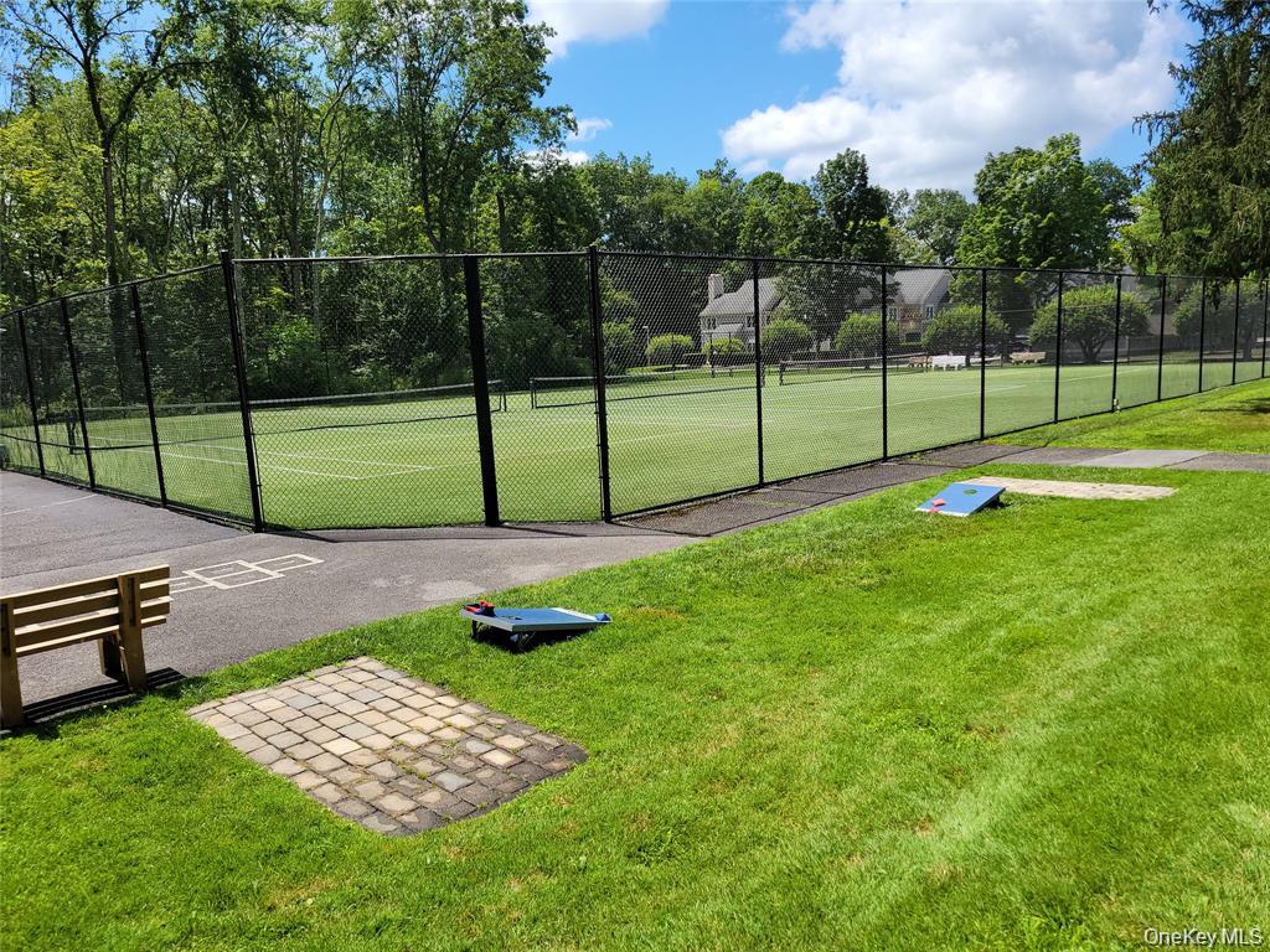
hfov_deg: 67.3
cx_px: 635
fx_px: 954
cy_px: 476
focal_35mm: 26
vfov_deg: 53.1
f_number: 1.8
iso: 40
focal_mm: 5.4
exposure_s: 1/2157
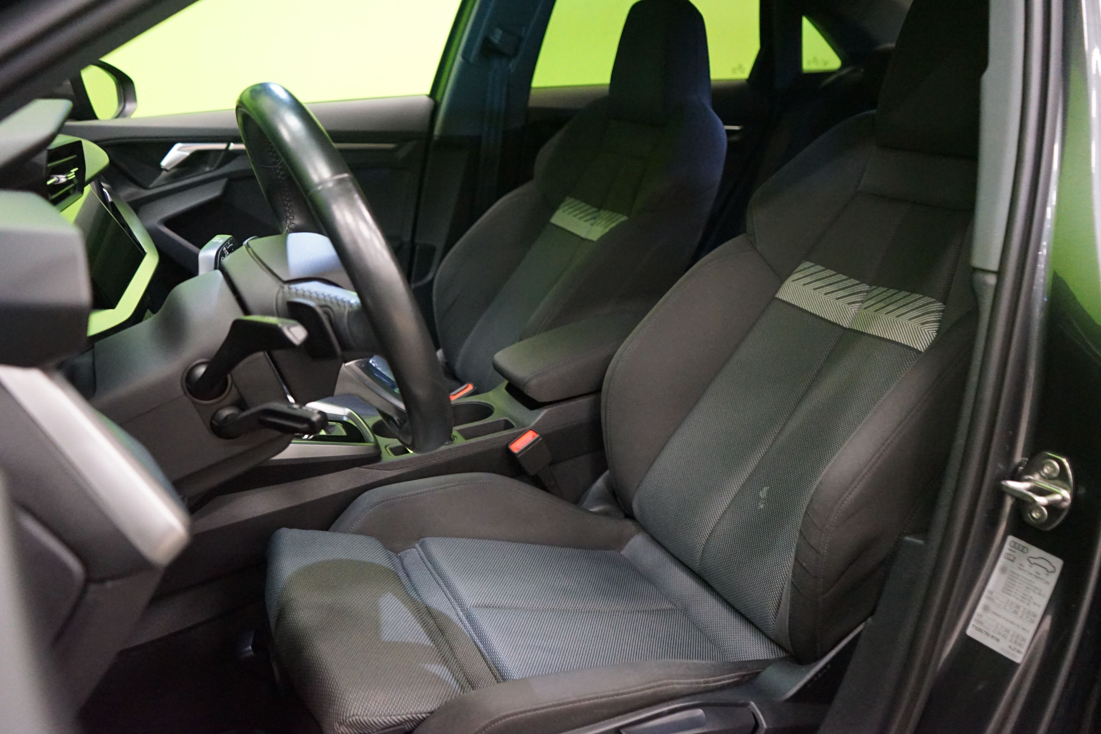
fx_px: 856
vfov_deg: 46.4
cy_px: 367
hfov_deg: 65.5
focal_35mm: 28
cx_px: 550
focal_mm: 28
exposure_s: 1/30
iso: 6400
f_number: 3.5
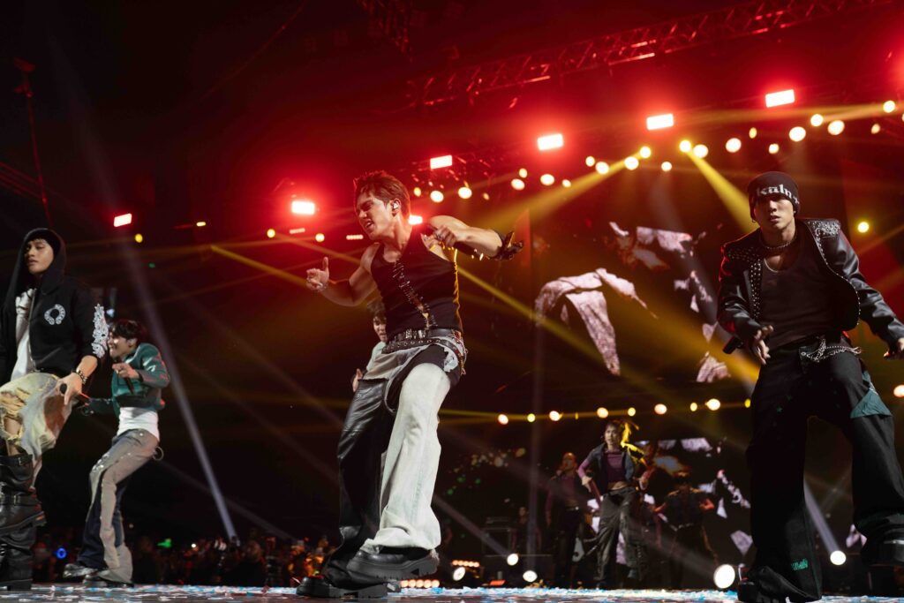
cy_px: 302
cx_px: 452
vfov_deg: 37.9
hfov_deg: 54.4
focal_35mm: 35
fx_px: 879
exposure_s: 1/640
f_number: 2.8
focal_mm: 35
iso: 1600
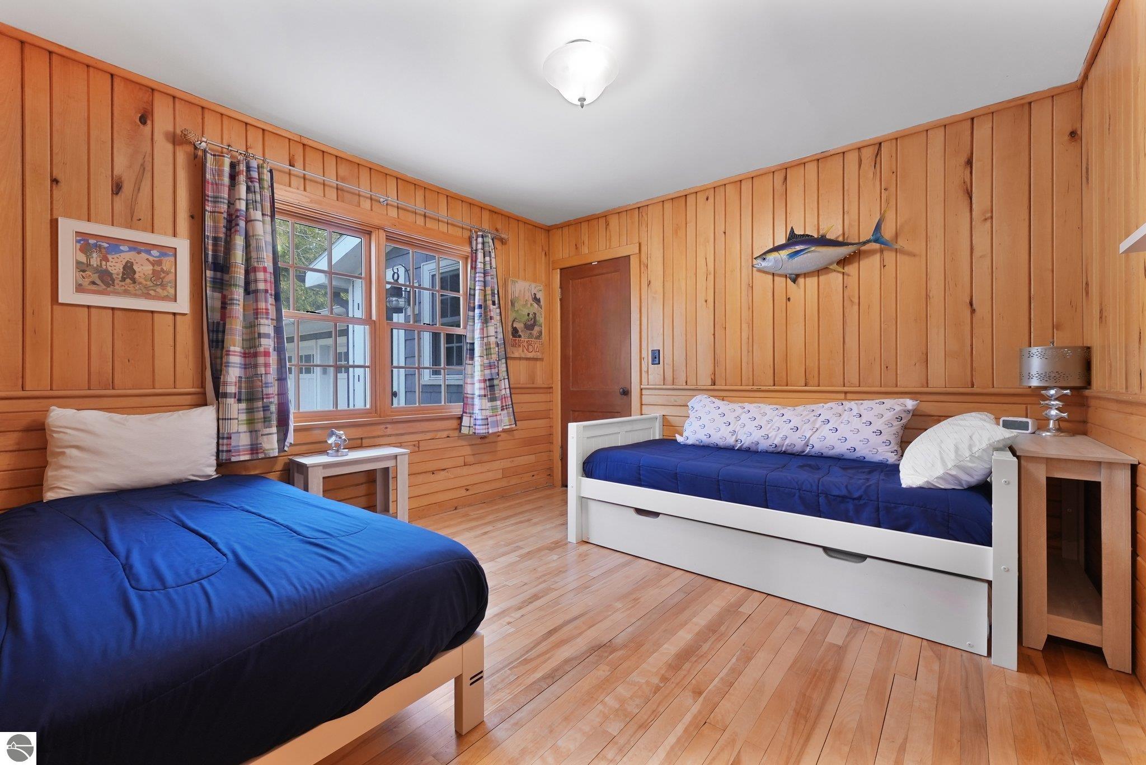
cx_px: 573
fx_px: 446
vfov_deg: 81.3
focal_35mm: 14
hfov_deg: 104.2
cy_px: 382
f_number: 10
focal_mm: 14
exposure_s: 1/8
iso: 2000
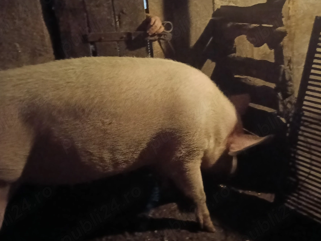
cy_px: 127
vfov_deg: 44.2
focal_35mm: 32
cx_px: 145
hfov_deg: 56.7
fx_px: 297
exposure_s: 1/14.3
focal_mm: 3.98
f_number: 1.8
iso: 4000
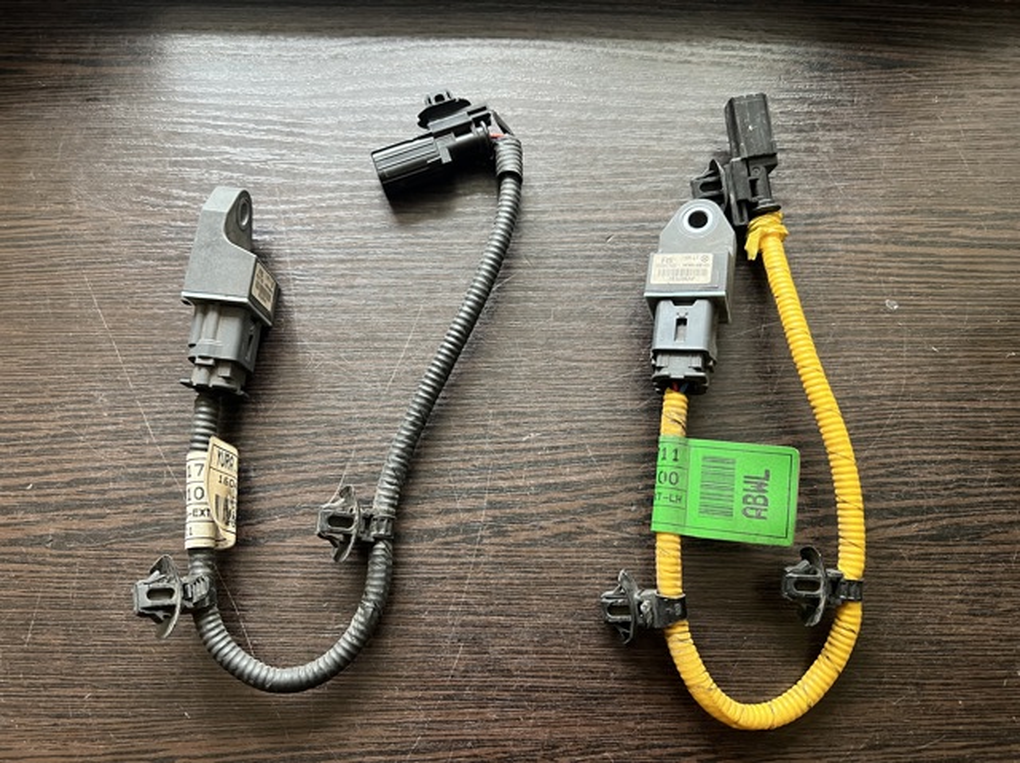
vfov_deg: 53.0
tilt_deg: -73.5
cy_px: 382
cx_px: 510
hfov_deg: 67.3
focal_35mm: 26
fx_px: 766
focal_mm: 5.7
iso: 250
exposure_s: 1/60
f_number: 1.5
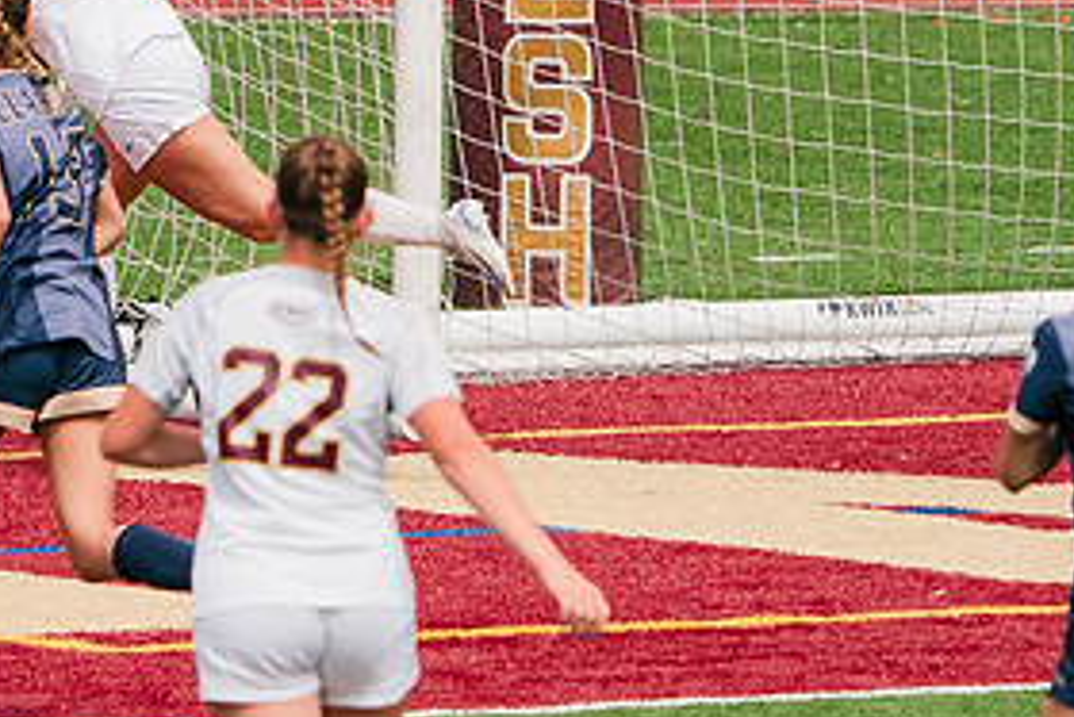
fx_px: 31220
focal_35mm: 1046
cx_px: -133
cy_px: -65
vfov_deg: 1.3
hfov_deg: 2.0
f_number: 6.3
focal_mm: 371
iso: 320
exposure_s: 1/1600
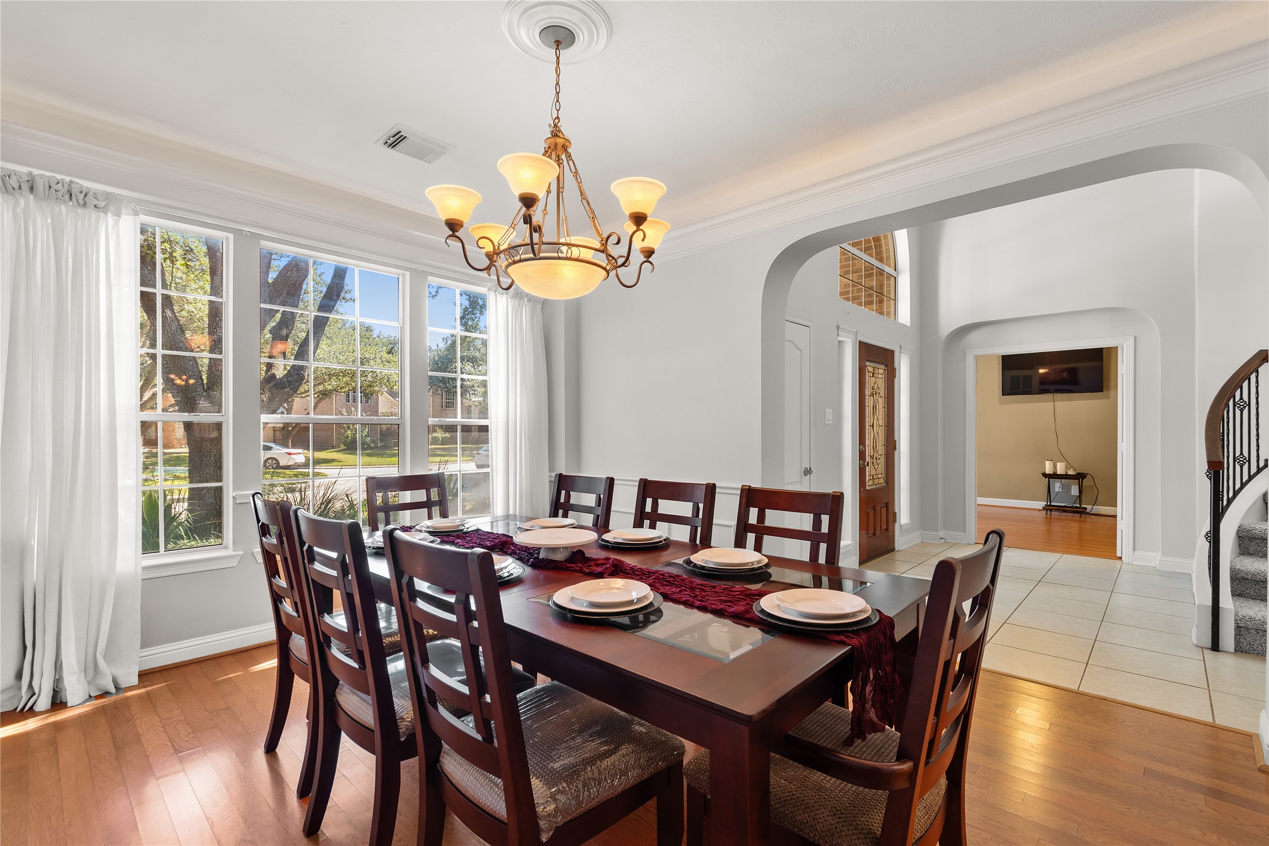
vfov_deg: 77.3
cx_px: 634
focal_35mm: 15
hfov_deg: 100.4
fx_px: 529
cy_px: 423
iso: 320
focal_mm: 10
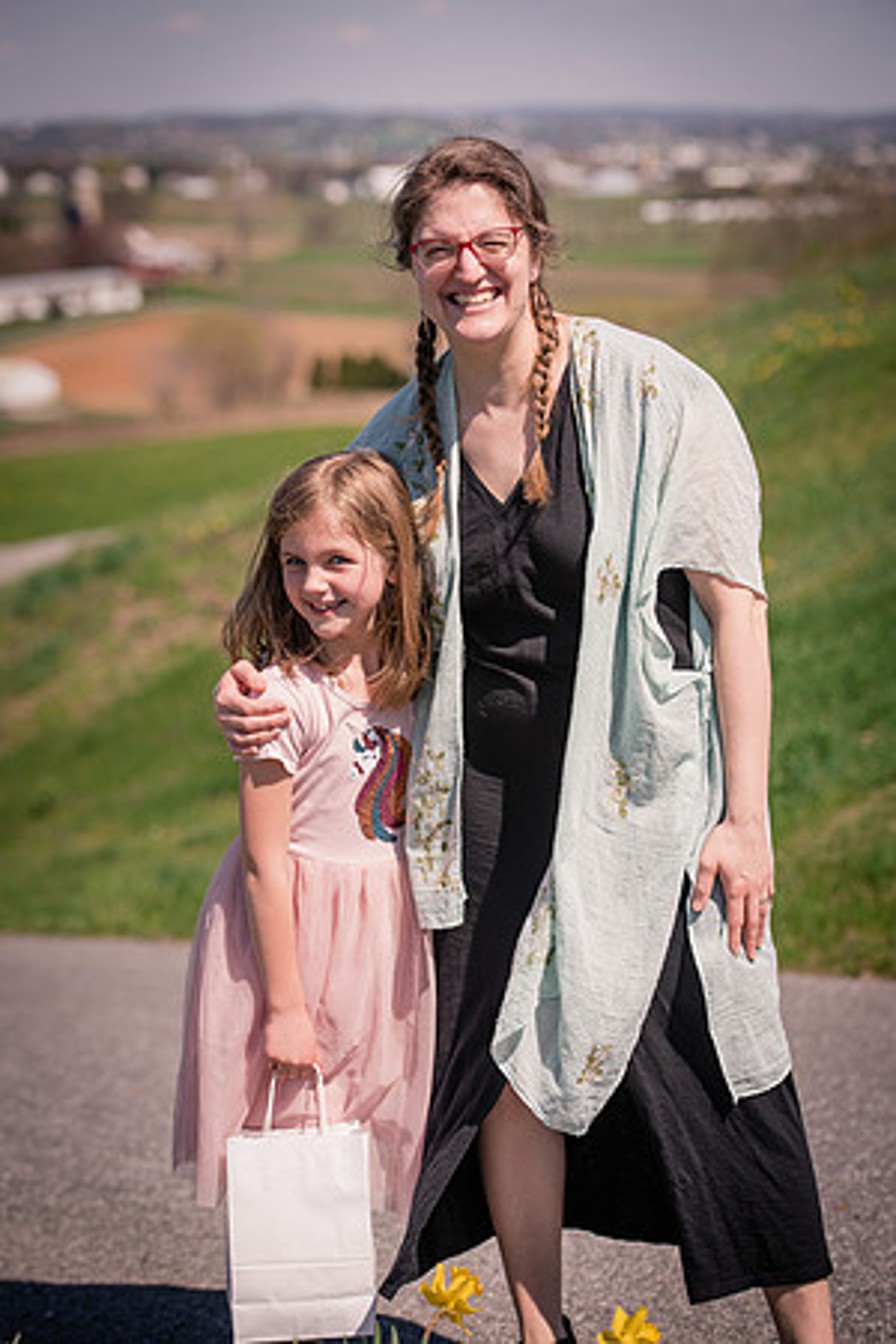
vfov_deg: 22.1
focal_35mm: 92
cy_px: 672
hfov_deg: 14.9
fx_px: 3434
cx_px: 448
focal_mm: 92
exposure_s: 1/2500
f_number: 3.5
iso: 200
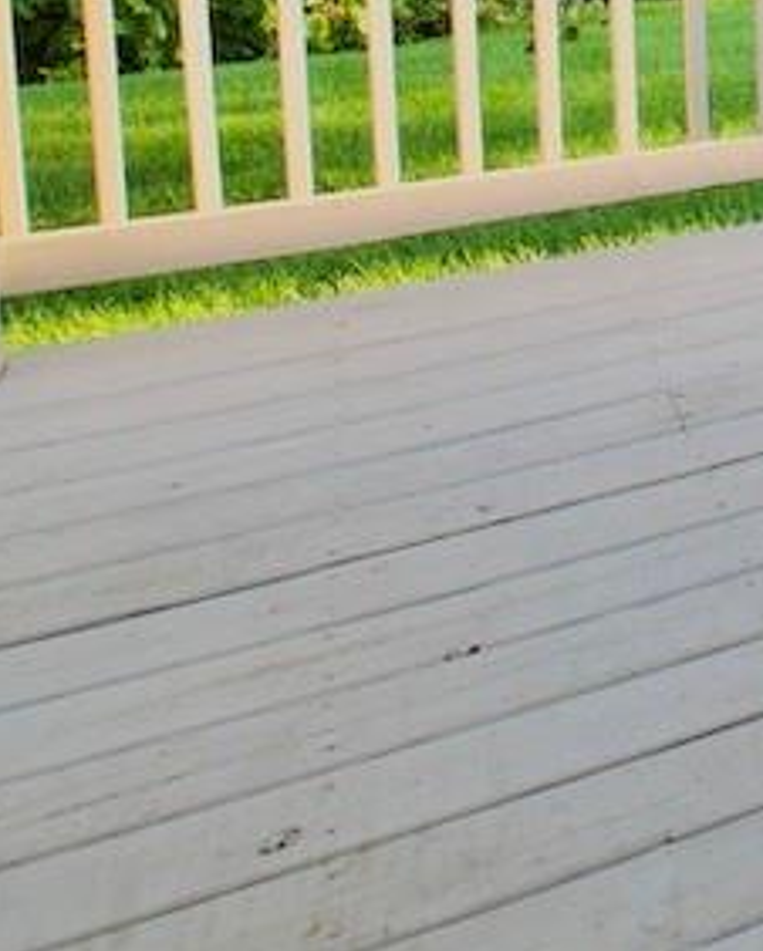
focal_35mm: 51
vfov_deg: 31.0
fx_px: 1438
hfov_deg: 19.1
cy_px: -182
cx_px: 1496
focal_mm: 10
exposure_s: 1/160
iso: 200
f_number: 6.3
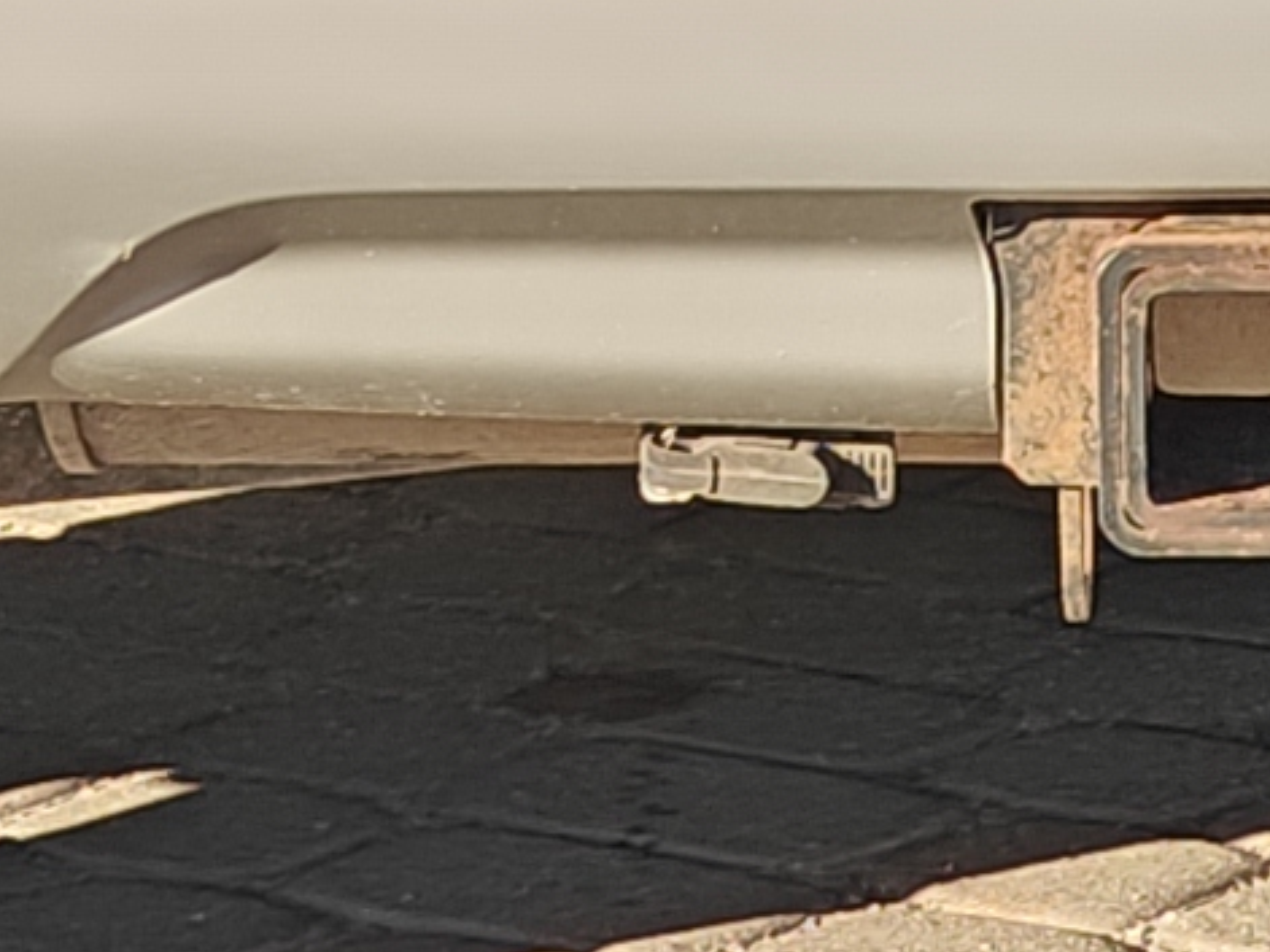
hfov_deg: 6.3
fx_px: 11480
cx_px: 1068
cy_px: -1734
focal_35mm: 313
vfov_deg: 4.6
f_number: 2
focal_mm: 7.08
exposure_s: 1/640
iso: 50
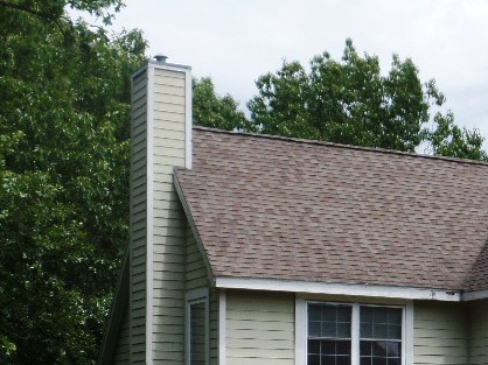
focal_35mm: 103
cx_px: 595
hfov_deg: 18.1
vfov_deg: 14.0
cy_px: 423
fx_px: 1451
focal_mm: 7.5
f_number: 3.6
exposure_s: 1/750
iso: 80
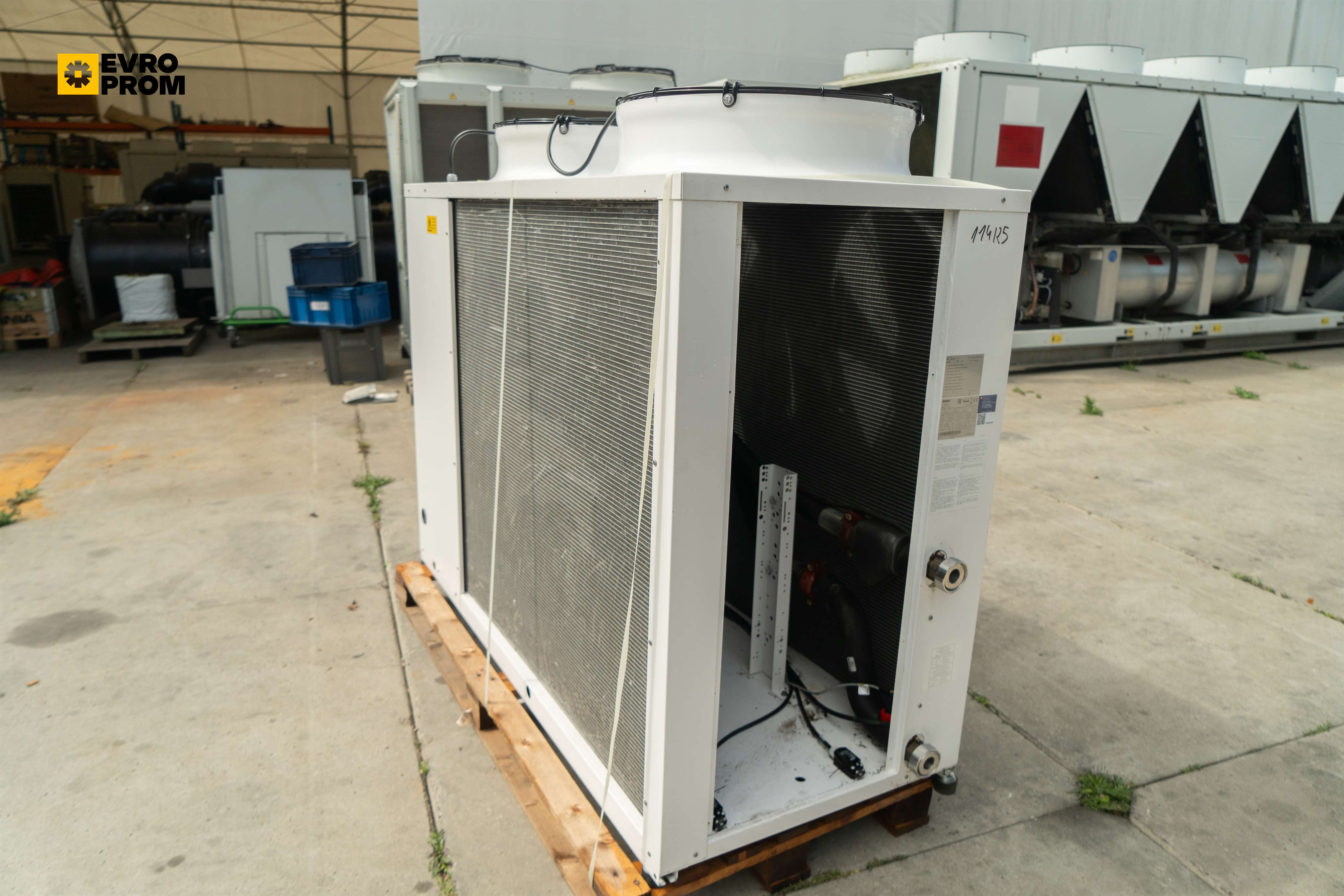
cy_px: 448
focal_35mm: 24
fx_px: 896
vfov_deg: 53.1
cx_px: 672
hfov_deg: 73.7
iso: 250
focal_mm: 24
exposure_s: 1/1000
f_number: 4
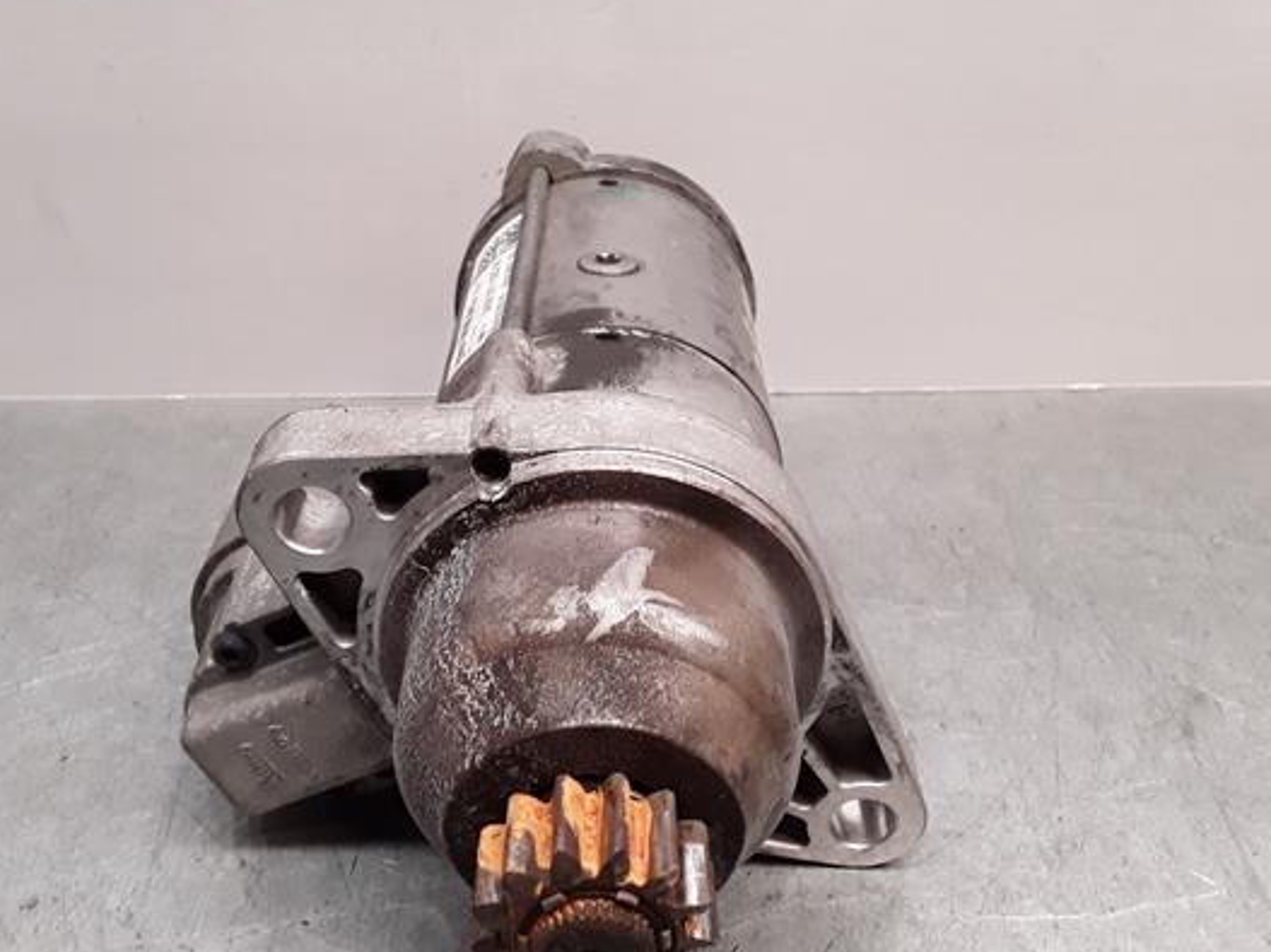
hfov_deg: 53.9
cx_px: 596
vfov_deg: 41.8
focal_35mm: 34
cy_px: 509
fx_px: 1248
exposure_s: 1/100
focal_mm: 2.91
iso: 100
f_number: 1.9
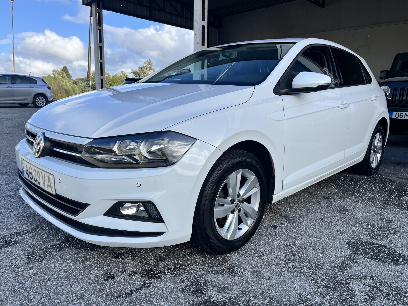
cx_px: 204
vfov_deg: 53.1
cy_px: 153
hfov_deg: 67.3
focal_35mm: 26
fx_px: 306
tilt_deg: -7.8
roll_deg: -0.6
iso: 50
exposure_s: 1/1776
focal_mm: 5.1
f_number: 1.6
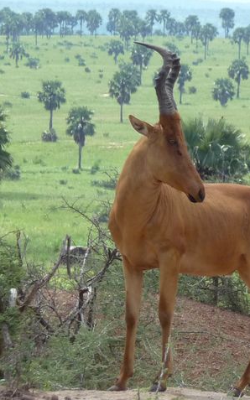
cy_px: 200
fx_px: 6663
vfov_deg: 3.4
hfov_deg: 2.1
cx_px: 214
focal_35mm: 611
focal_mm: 44
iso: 200
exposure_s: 1/500
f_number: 4.9
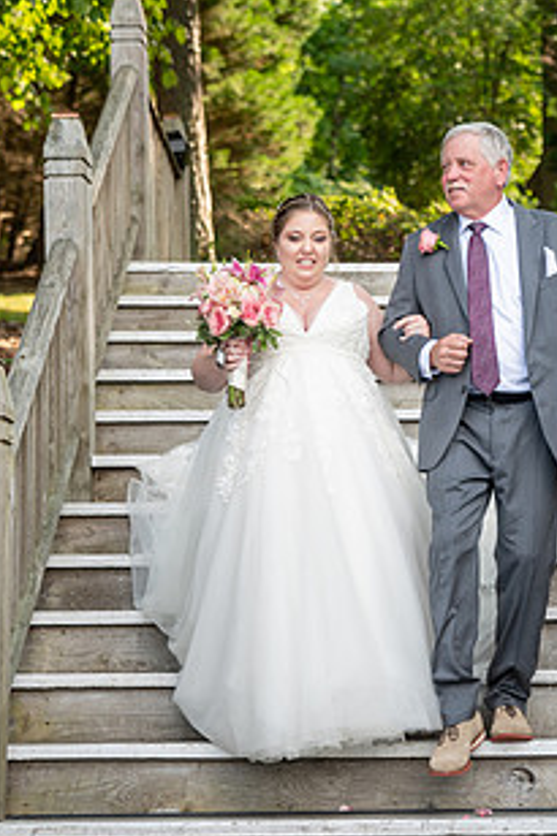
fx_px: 1835
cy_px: 470
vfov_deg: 25.7
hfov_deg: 17.2
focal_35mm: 79
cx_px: 391
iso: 100
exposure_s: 1/250
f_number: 2.8
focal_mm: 54
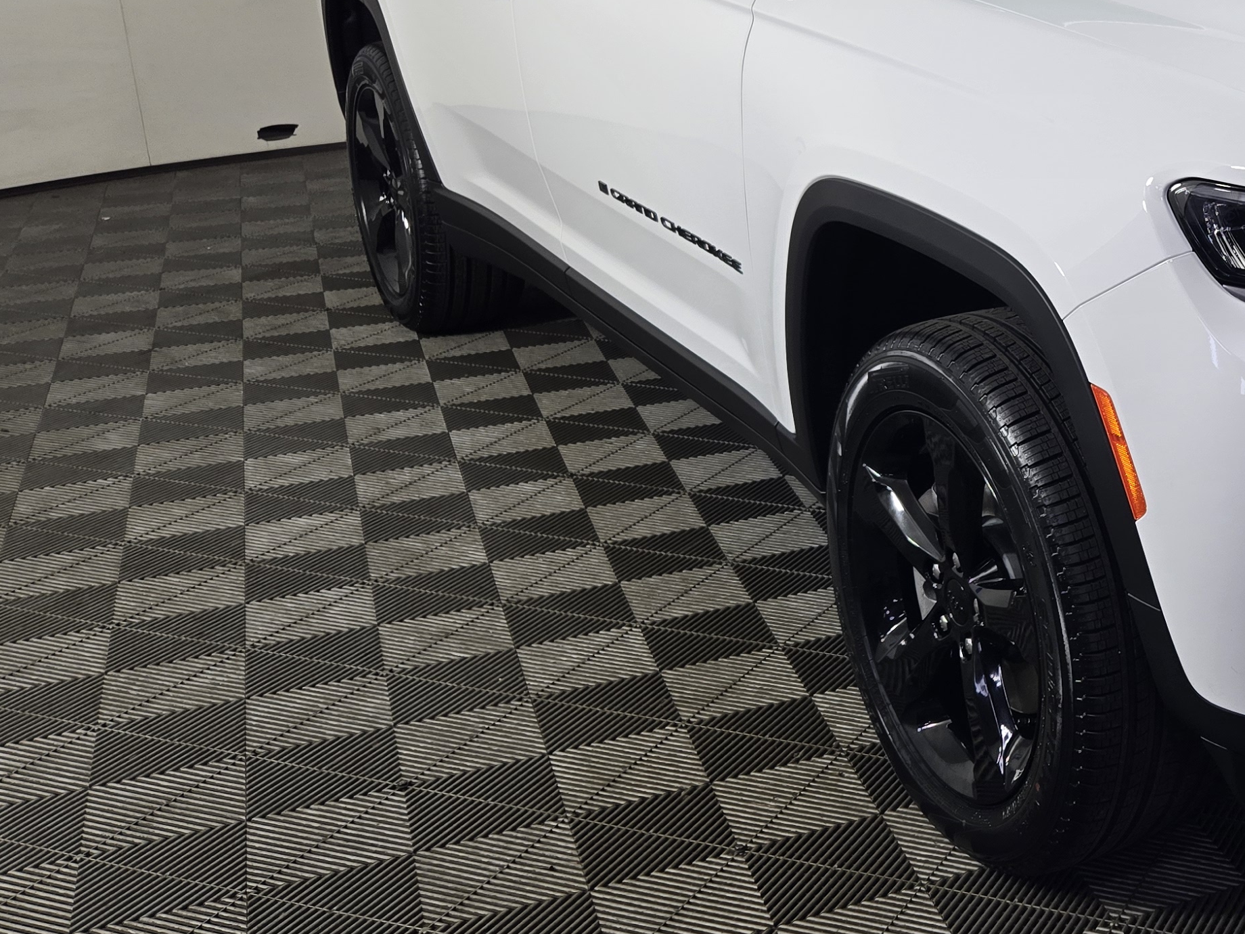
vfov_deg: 29.0
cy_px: 348
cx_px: 1264
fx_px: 1798
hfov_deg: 34.5
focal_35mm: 50
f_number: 1.8
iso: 50
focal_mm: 5.4
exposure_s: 1/120
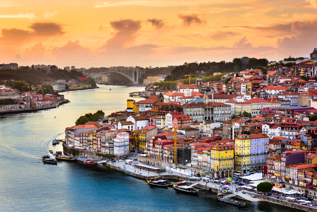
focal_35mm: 70
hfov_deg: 28.8
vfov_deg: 19.5
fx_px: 616
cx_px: 158
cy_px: 106
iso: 100
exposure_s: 1/2.5
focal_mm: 70
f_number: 8
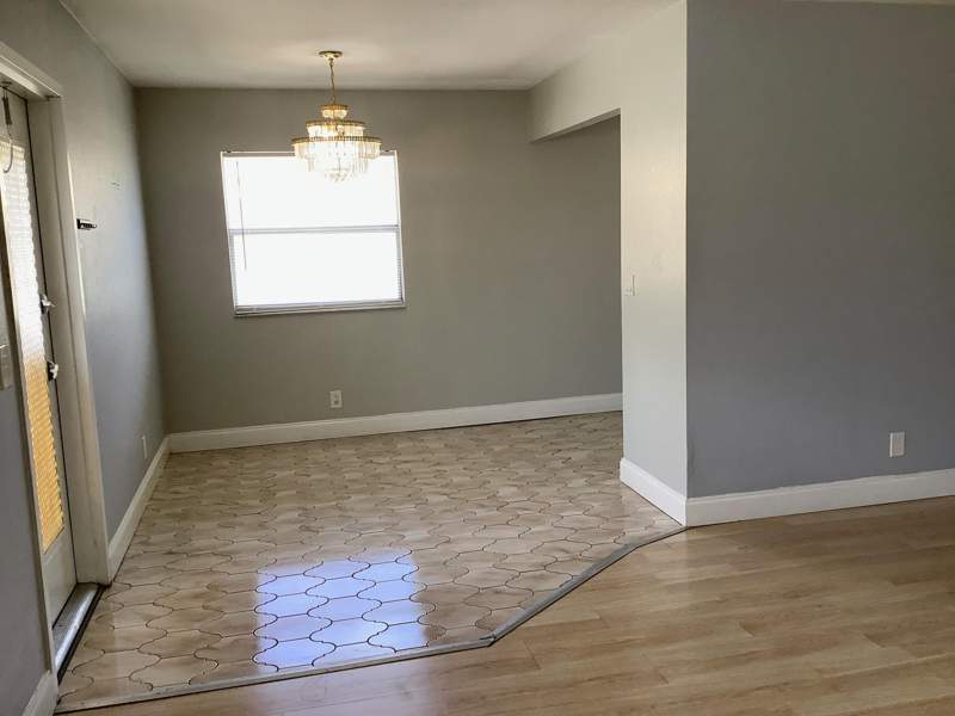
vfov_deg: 45.4
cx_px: 478
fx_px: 855
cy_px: 358
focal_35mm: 31
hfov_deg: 58.4
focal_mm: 3.3
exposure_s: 1/120
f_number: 2.4
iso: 80
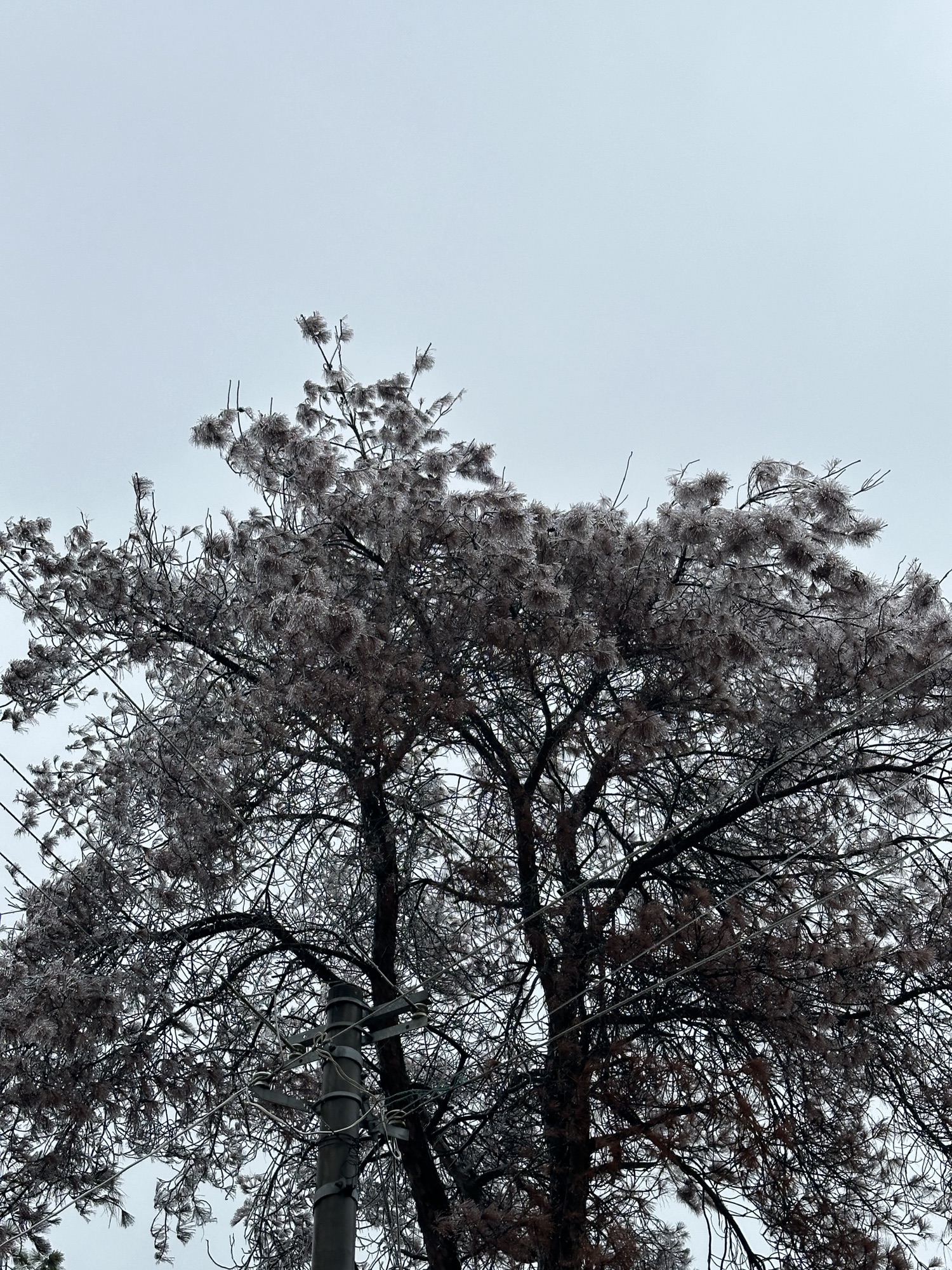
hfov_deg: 30.3
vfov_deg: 39.7
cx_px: 476
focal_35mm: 48
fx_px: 1760
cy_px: 635
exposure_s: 1/1212
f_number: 1.78
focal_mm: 6.86
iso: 64
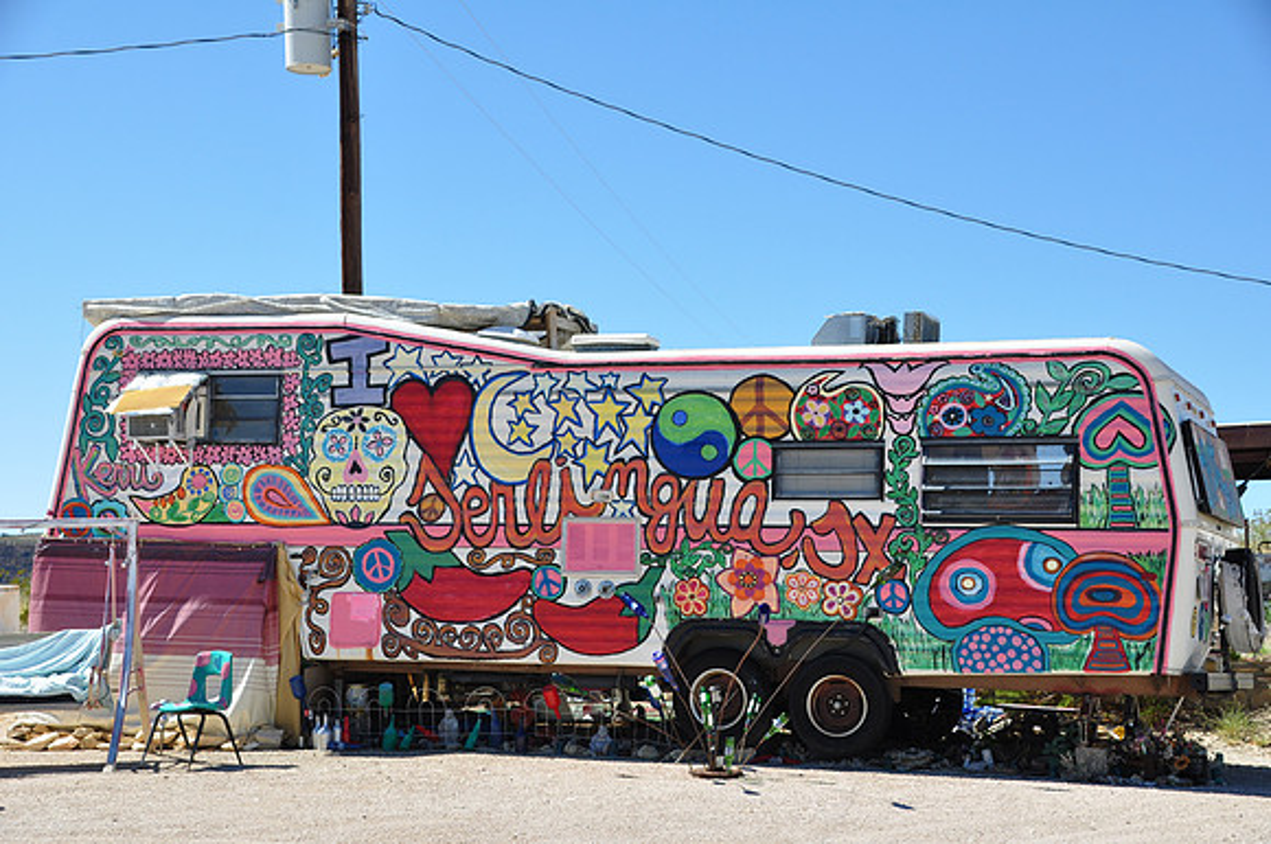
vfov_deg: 19.7
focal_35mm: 69
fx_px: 2433
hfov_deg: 29.3
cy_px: 422
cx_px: 636
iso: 200
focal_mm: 46
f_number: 10
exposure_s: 1/200
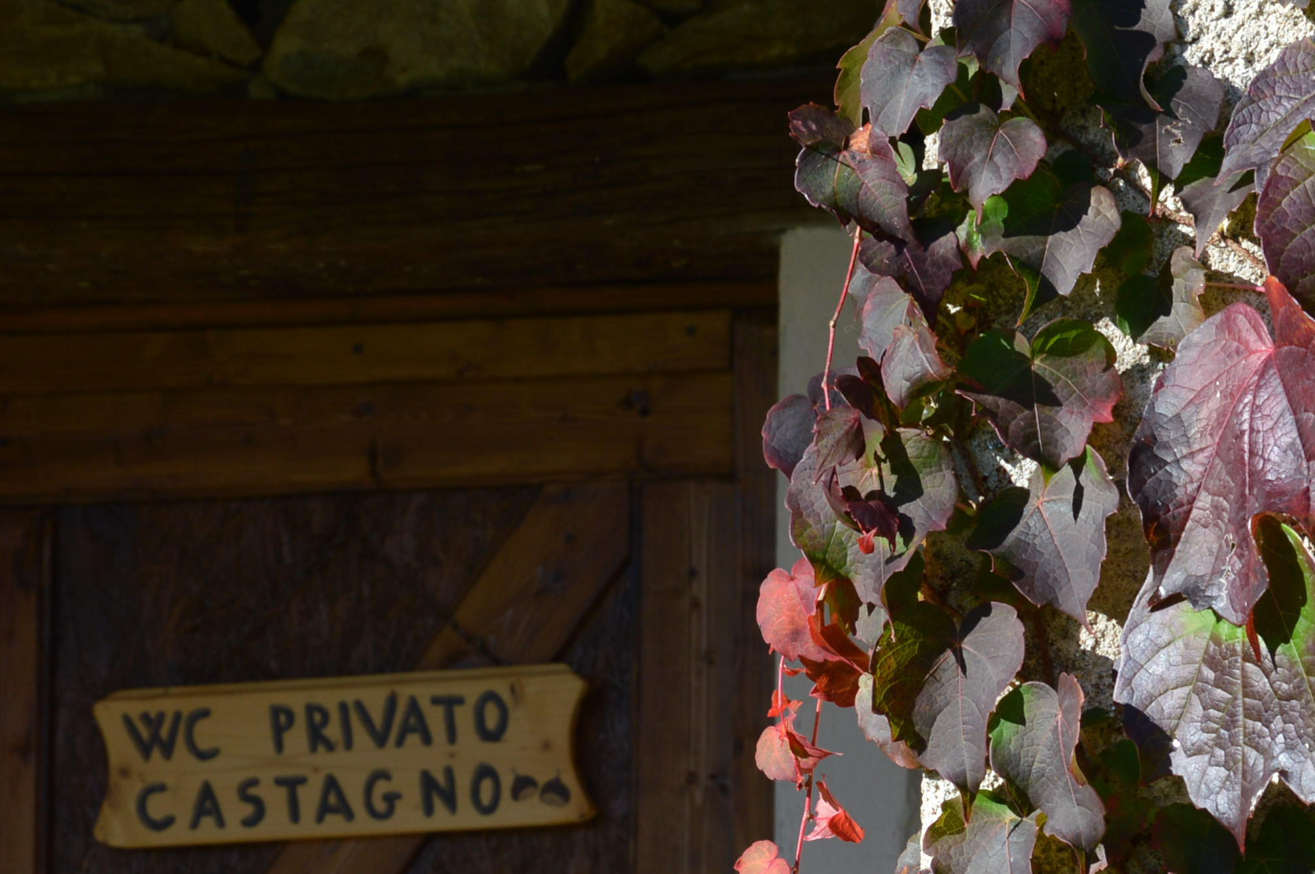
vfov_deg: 10.0
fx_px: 4964
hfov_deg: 15.1
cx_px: 715
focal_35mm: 136
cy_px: 948
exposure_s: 1/200
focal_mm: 40
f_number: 7.1
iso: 100
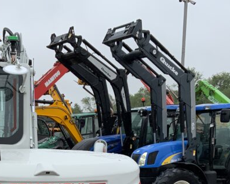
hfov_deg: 25.9
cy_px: 194
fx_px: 497
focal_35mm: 73
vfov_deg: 20.2
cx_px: 76
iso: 16
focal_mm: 3
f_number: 1.8
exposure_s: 1/666
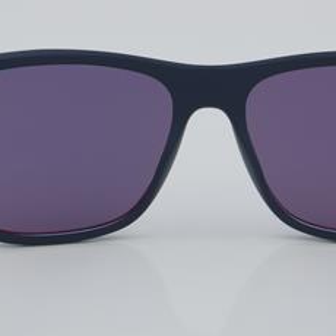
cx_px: 210
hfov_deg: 14.3
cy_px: 148
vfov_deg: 14.3
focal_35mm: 122
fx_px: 1337
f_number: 32
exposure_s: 1/4
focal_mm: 55
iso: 100
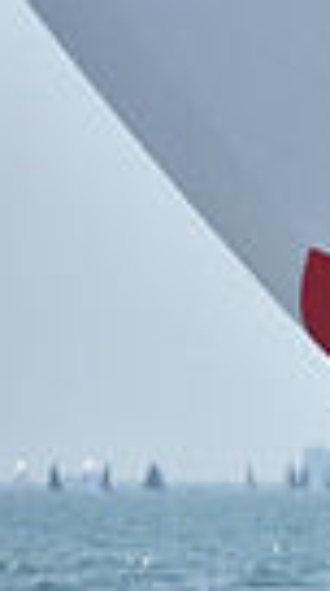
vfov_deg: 2.5
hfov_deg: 1.4
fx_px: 13320
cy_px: 280
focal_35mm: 852
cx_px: 1238
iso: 250
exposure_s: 1/1250
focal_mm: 190
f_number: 8
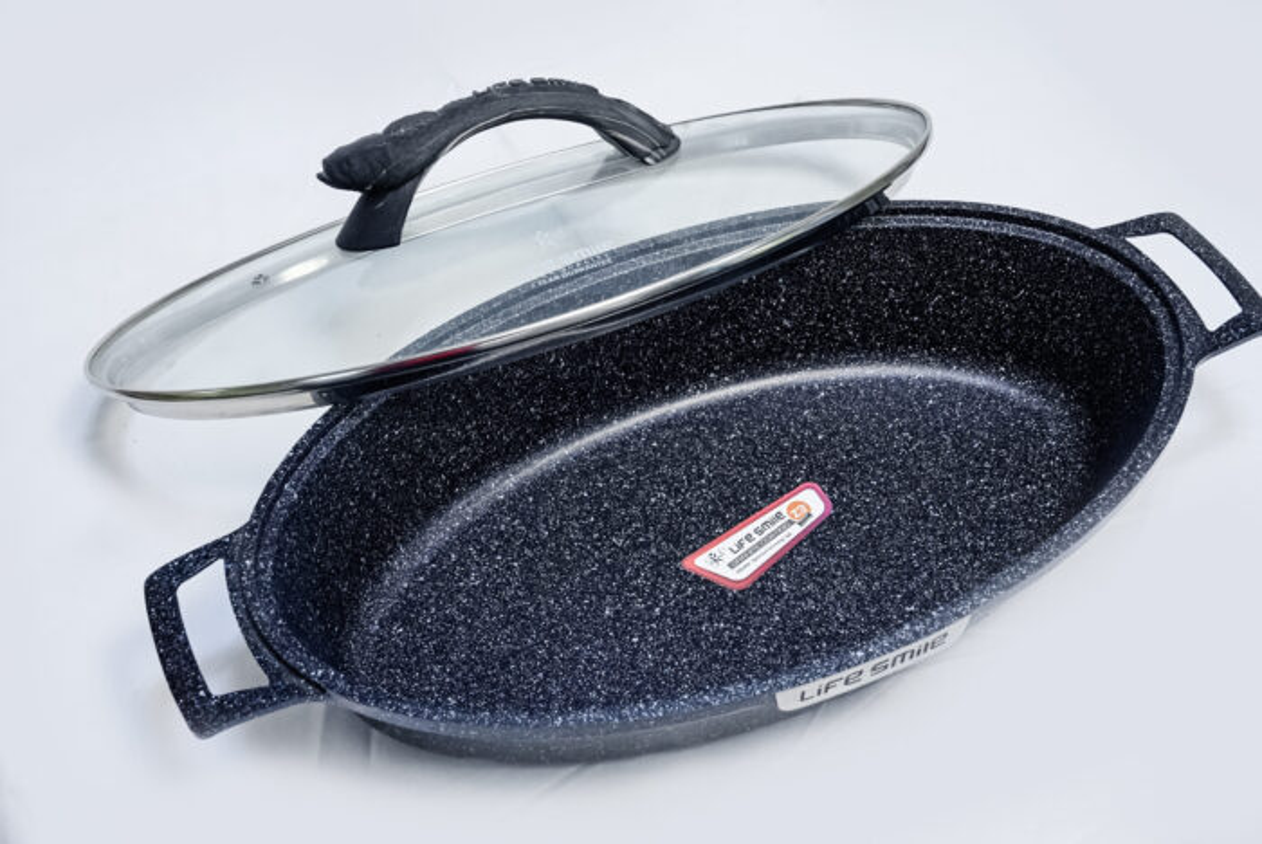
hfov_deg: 38.2
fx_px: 1824
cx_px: 631
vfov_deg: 26.0
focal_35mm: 52
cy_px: 422
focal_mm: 52
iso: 6400
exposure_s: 1/125
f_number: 14
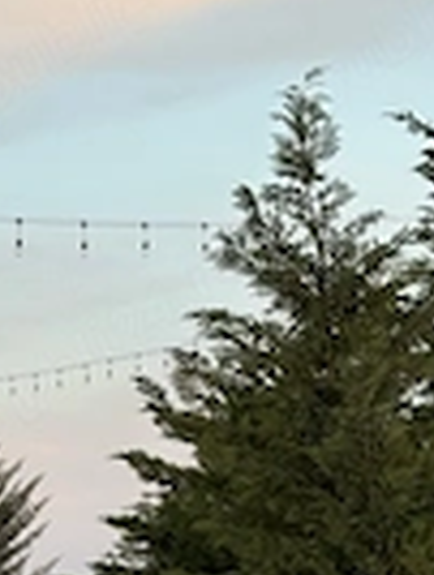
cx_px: -138
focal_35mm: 155
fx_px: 2583
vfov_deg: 12.4
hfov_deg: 9.4
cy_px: 729
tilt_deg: -0.2
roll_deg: +1.3
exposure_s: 1/130
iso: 32
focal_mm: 5.96
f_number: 1.6
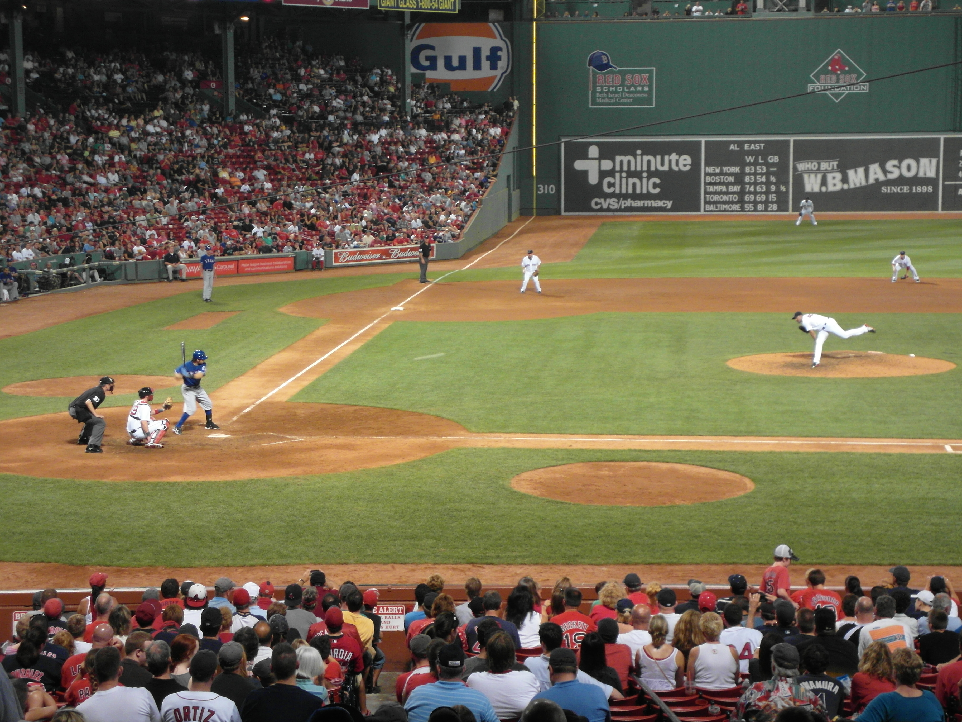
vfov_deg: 18.4
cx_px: 481
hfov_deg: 24.4
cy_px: 361
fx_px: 2223
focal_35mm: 80
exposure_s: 1/45
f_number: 5.7
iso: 400
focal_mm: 14.6
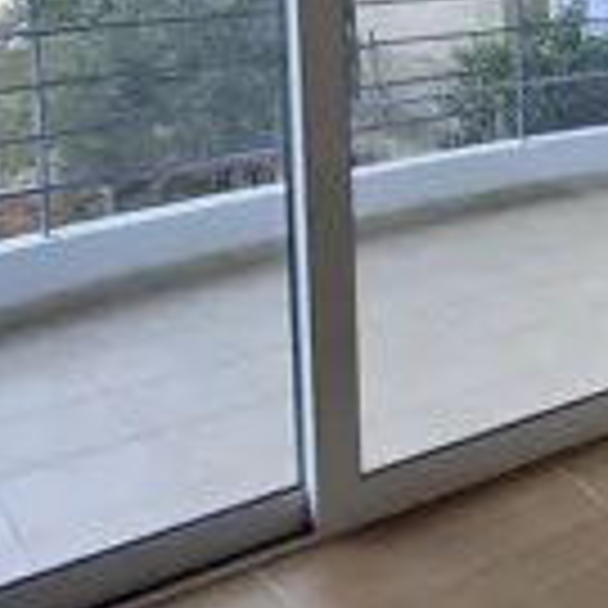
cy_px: -18
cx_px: 842
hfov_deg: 23.3
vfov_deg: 25.7
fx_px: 1252
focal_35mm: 63
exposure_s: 1/118
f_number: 2.2
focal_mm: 1.64
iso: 40
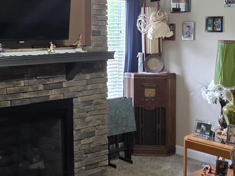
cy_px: 50
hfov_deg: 36.1
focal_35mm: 53
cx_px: 105
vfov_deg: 27.2
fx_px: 360
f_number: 1.9
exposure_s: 1/60
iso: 400
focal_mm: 2.2
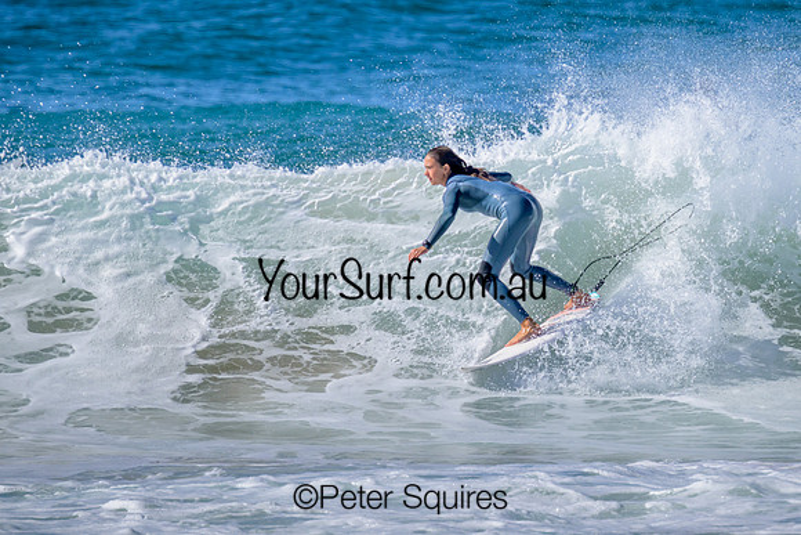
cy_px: 171
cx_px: 509
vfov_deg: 1.4
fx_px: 21833
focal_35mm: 981
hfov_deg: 2.1
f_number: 11
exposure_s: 1/2000
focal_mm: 720
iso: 900
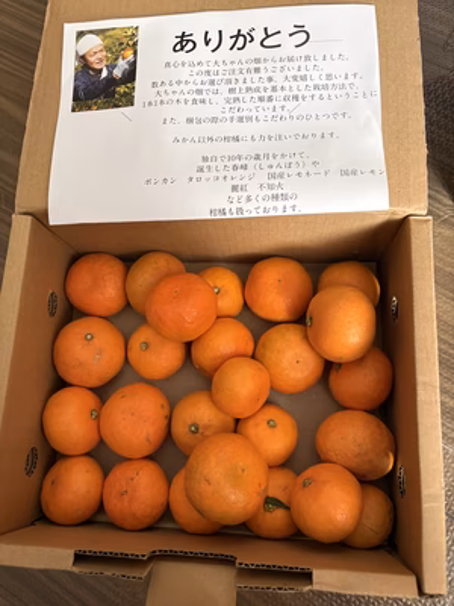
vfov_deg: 67.3
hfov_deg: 53.1
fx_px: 455
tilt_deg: -76.5
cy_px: 303
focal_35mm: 26
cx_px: 227
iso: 250
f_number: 1.6
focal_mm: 5.96
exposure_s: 1/60
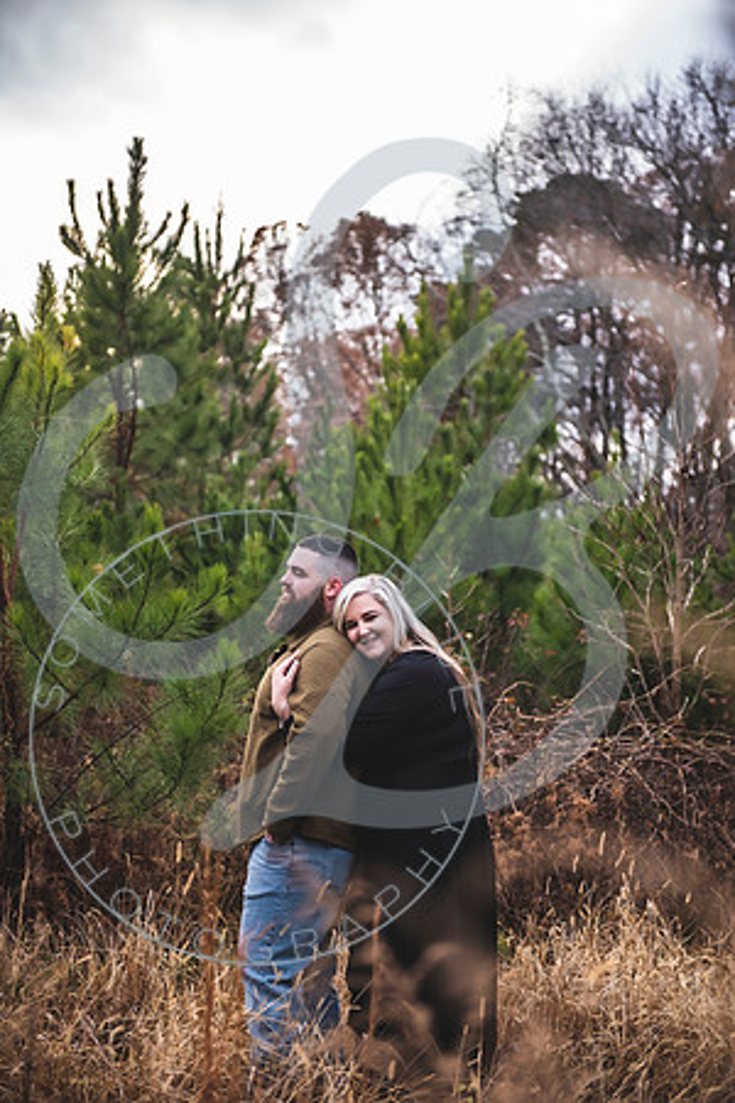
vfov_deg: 28.8
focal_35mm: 70
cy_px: 552
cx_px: 368
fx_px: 2144
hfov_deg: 19.5
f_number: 2.8
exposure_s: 1/250
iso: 500
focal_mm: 70
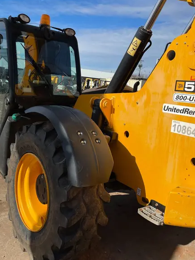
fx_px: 248
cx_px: 94
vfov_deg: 55.3
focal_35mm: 33
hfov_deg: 42.9
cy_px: 121
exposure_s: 1/6897
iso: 50
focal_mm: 4.2
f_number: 1.6
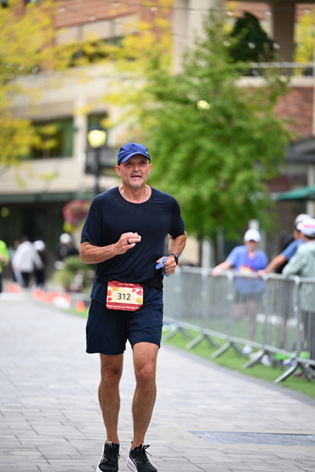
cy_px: 236
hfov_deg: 9.2
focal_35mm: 150
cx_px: 158
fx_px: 1967
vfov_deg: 13.7
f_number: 2.8
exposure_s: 1/2000
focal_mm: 150
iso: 640
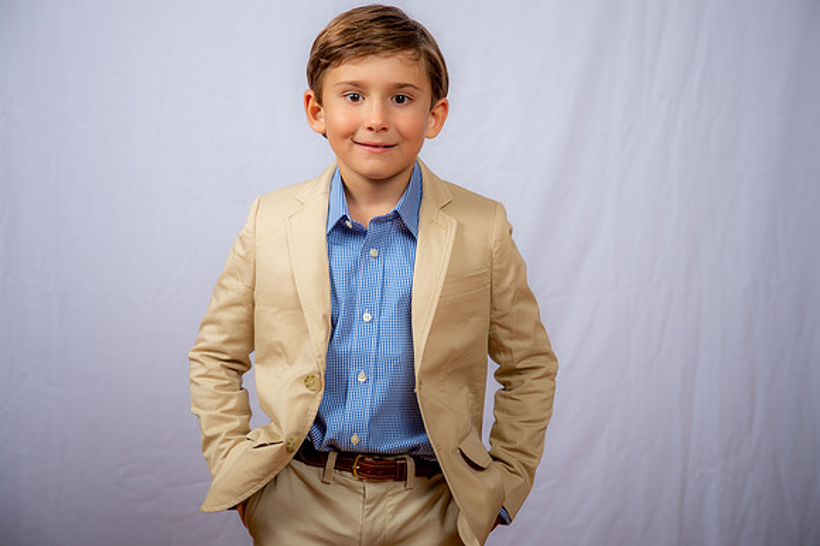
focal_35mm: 70
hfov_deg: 28.9
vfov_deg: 19.4
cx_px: 410
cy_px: 273
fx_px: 1593
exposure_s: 1/160
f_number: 6.3
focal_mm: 70
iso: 250
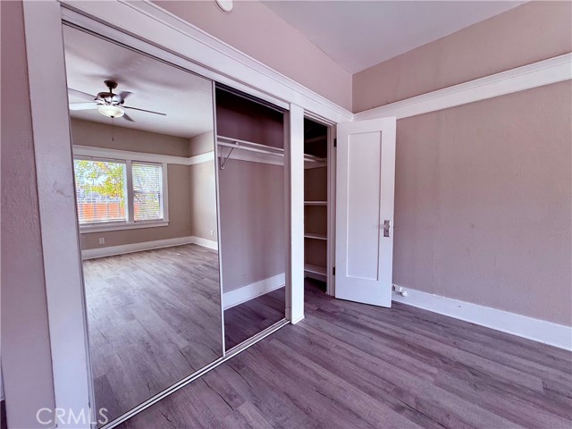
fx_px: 231
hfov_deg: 102.1
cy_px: 214
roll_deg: +0.4
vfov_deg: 85.7
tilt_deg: -3.8
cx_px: 286
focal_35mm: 14
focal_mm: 2.22
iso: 80
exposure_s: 1/120
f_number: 2.2
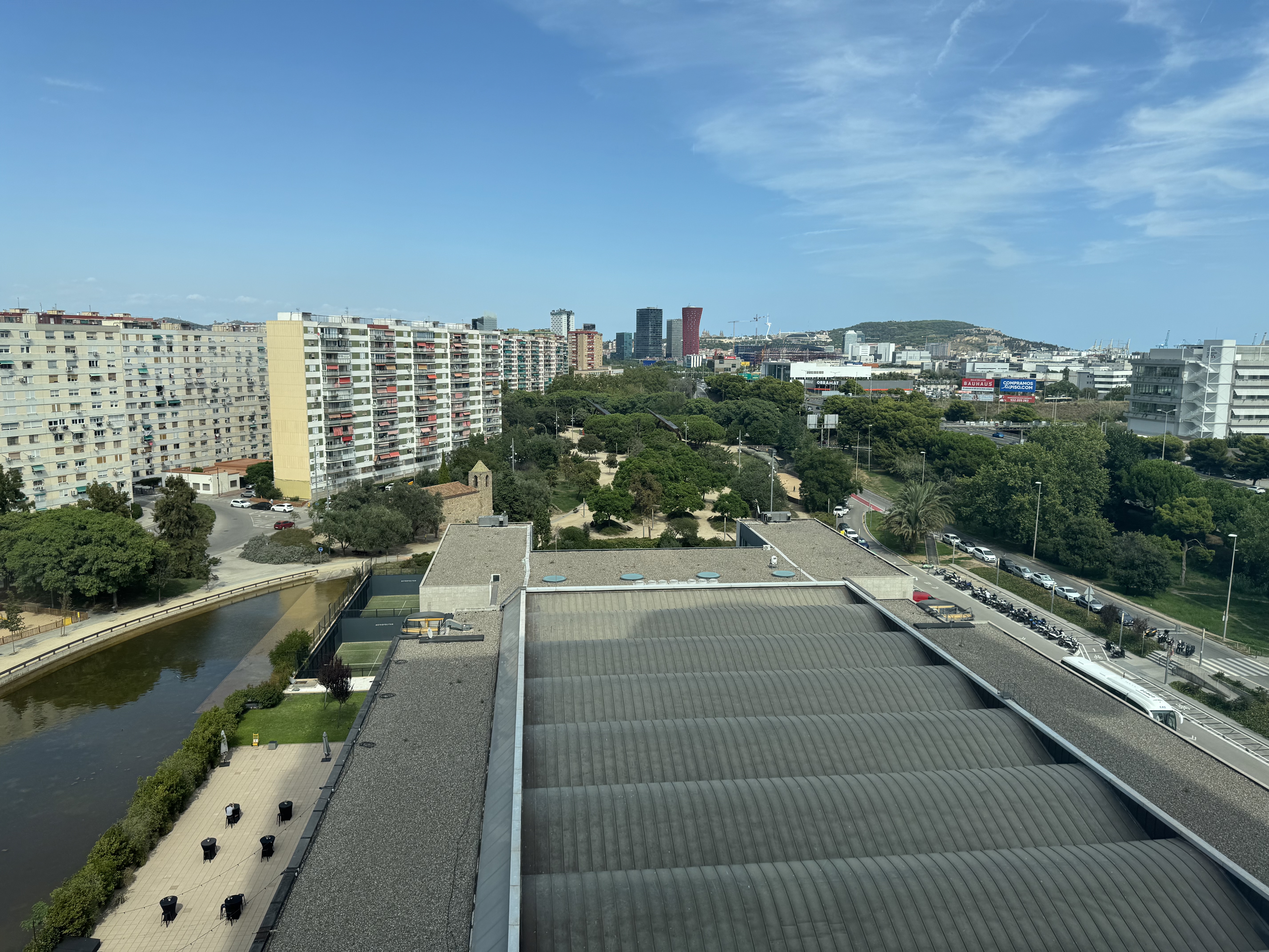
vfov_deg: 56.8
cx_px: 634
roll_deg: -0.5
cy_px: 476
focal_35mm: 24
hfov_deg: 71.6
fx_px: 880
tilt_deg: -9.3
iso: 80
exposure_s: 1/3597
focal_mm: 6.76
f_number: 1.78
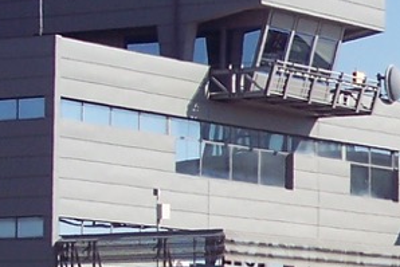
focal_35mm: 254
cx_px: 746
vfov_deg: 5.4
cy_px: 196
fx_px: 2823
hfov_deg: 7.8
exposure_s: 1/500
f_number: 4.8
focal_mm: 10.7
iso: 100
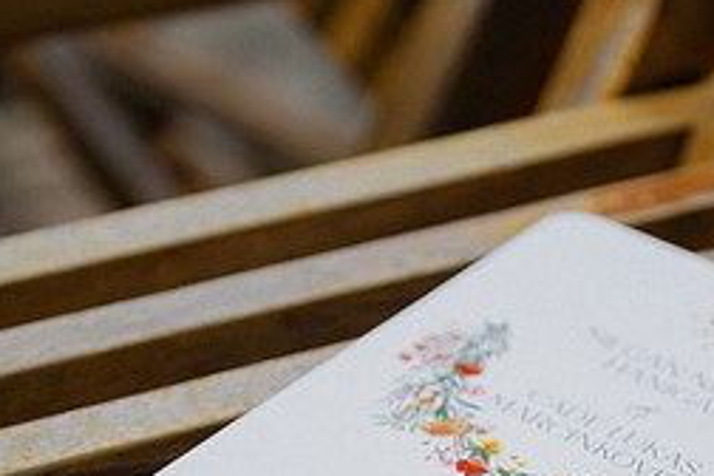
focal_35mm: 152
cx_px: 544
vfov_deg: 8.9
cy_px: 533
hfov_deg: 13.5
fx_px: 3014
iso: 100
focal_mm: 66
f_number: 2.8
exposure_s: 1/5000
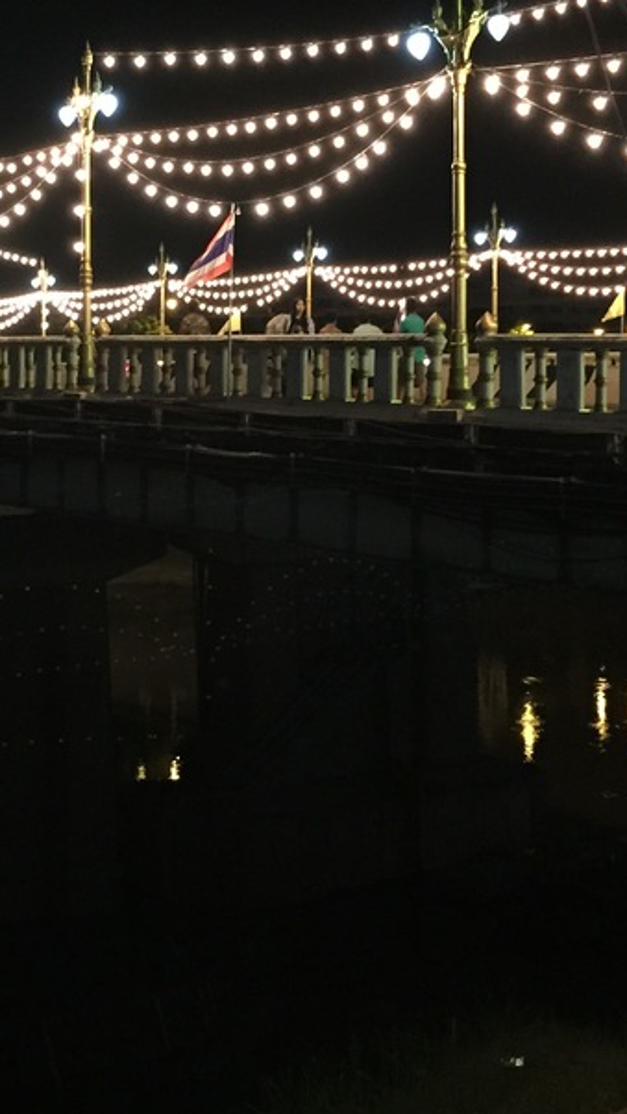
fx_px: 1860
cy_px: 403
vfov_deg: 33.1
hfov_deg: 19.0
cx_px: 148
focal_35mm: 63
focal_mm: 4.15
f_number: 2.2
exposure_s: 1/15
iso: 250
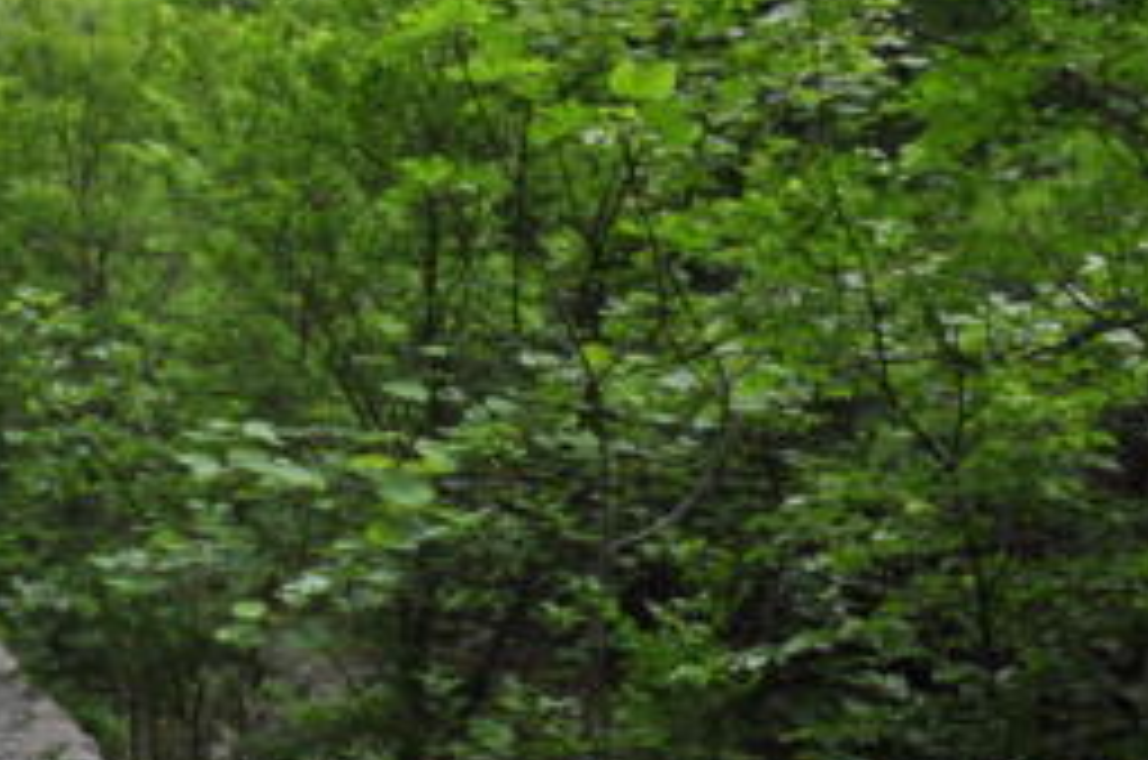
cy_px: 63
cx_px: 68
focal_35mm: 53
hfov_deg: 34.9
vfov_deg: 24.6
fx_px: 1687
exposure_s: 1/250
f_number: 8
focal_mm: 18
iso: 1000
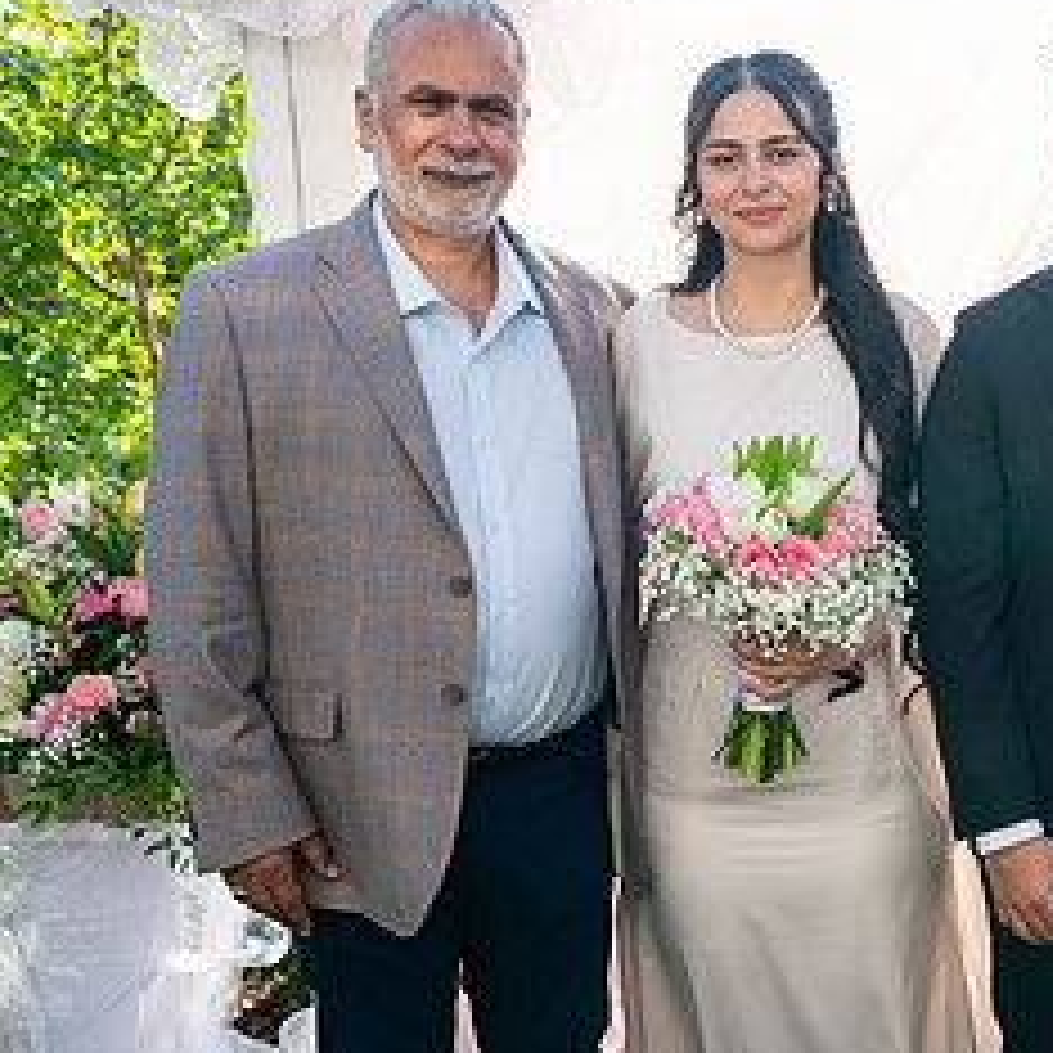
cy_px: 587
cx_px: 1008
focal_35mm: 59
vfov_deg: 29.0
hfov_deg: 27.7
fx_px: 2031
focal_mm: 28
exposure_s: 1/640
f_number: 3.5
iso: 200
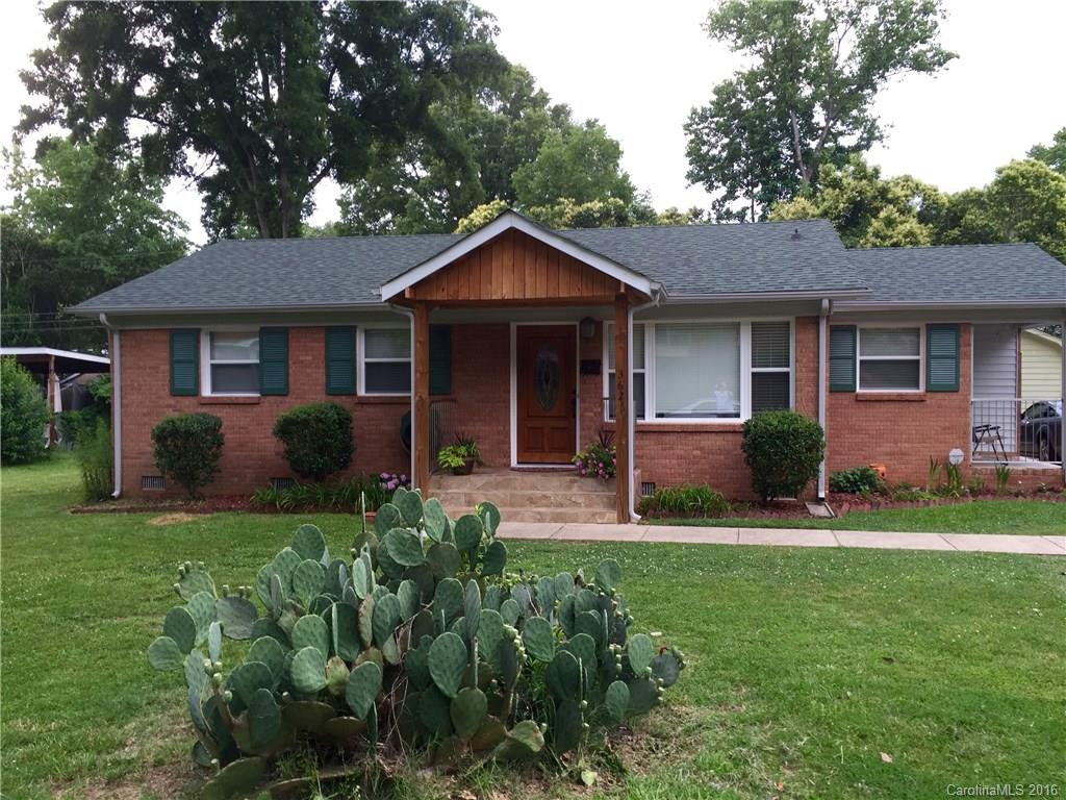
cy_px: 400
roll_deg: -0.1
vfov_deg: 48.2
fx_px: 893
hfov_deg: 61.7
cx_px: 533
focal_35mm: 29
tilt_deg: -0.7
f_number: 2.2
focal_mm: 4.15
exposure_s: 1/60
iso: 32
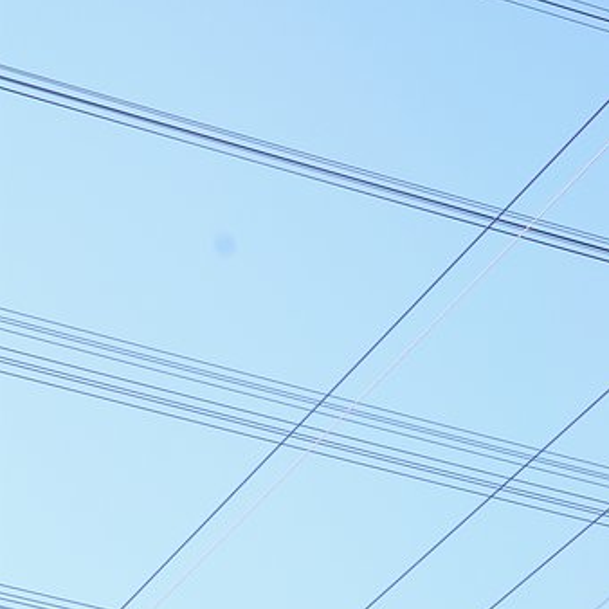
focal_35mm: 149
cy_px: 454
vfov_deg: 11.7
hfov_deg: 11.8
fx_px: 2959
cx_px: 305
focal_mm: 77
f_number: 5.6
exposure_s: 1/250
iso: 200
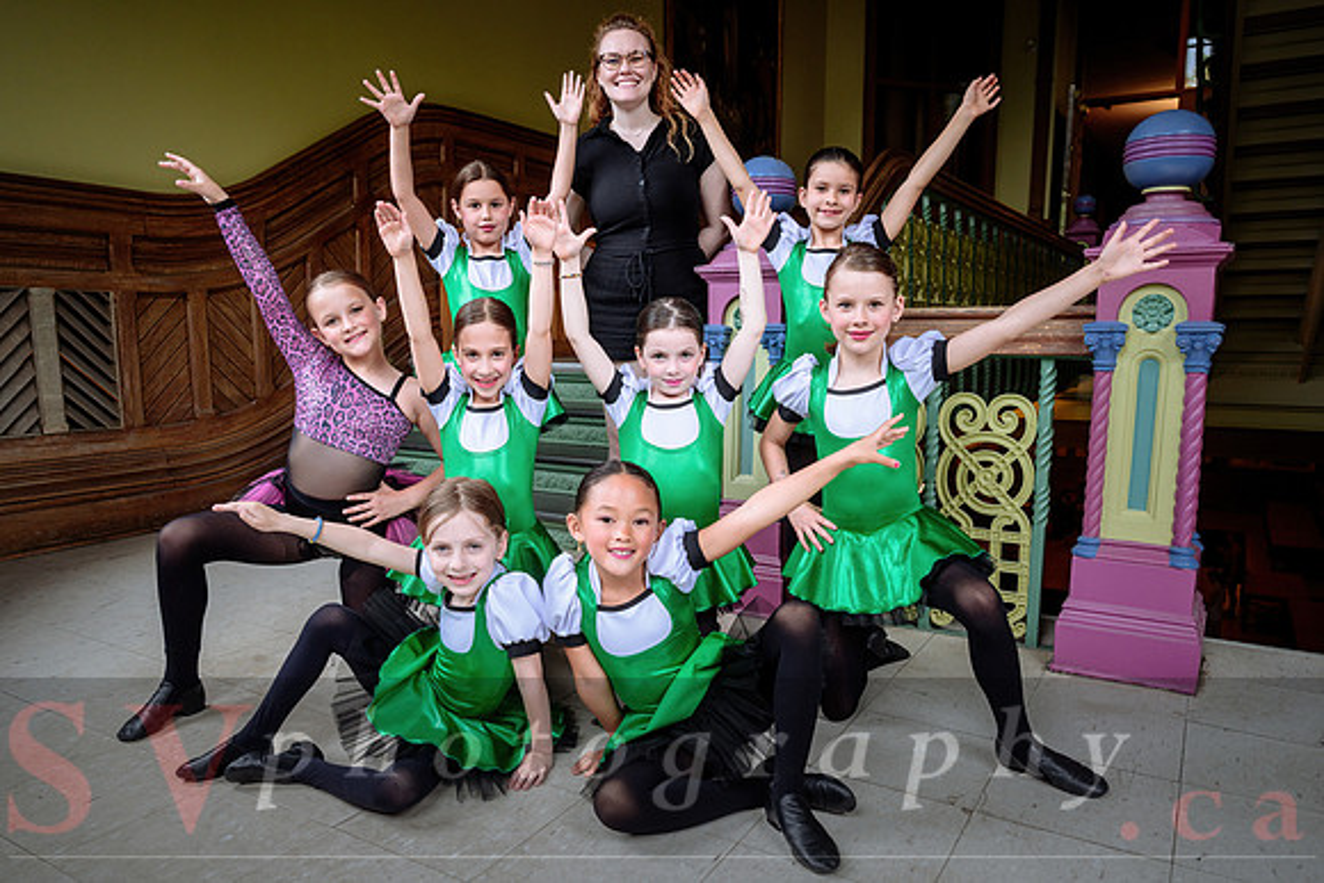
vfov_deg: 51.0
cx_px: 662
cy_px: 463
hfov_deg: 71.1
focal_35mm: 25
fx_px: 926
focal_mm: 24
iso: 500
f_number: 4
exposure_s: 1/160
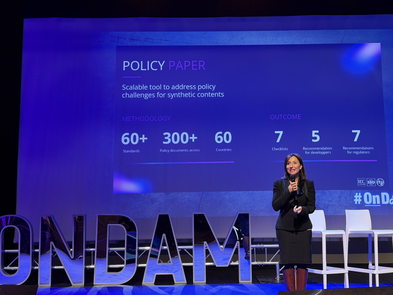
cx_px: 195
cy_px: 150
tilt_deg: +5.4
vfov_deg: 29.7
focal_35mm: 49
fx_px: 556
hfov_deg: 38.9
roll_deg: +1.1
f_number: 1.78
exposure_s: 1/50
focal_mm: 6.76
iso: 250
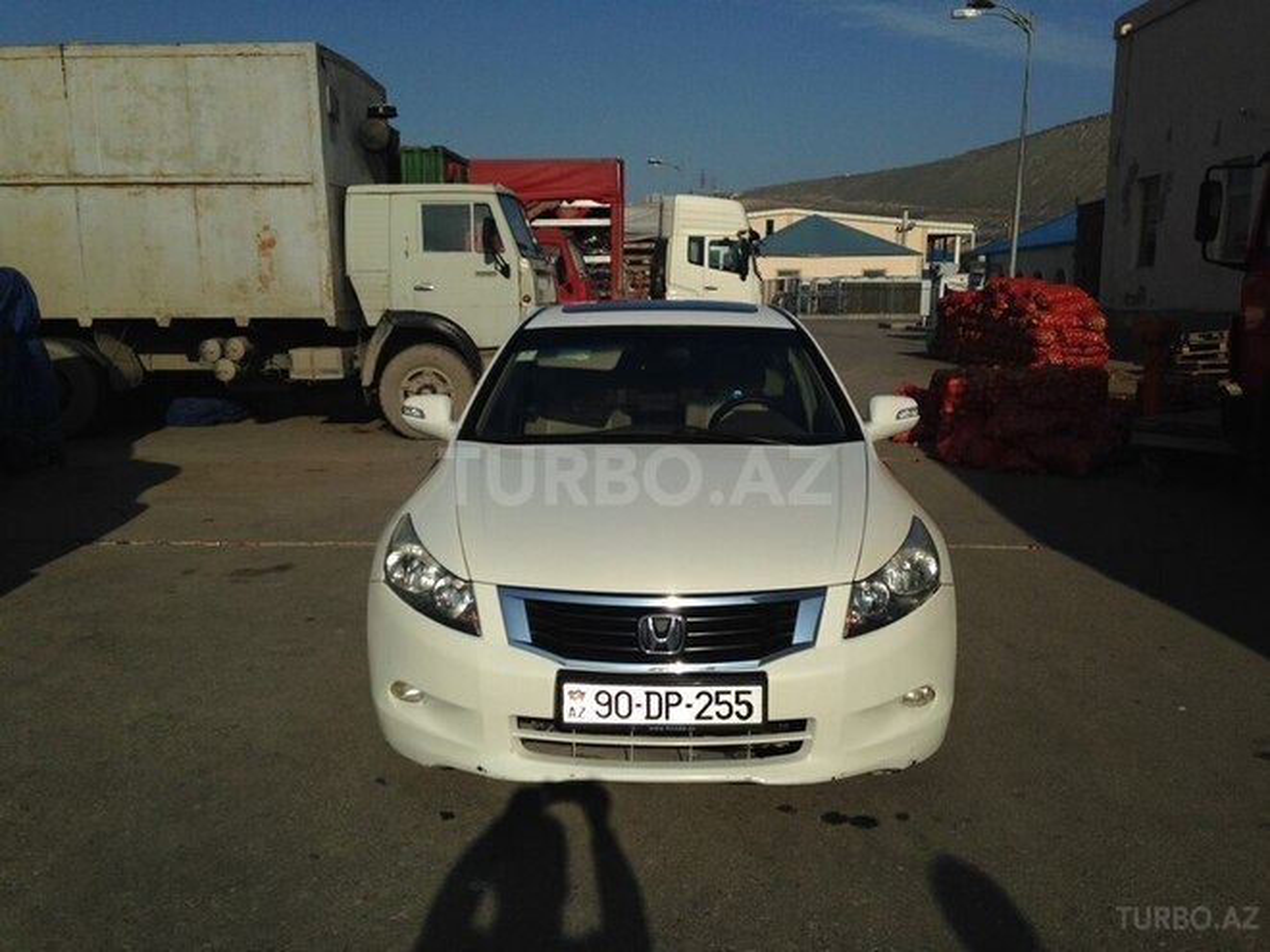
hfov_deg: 55.4
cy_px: 476
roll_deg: +0.4
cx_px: 635
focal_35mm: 33
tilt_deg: -9.2
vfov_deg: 42.9
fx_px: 1211
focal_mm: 4.12
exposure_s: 1/6024
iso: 50
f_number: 2.4
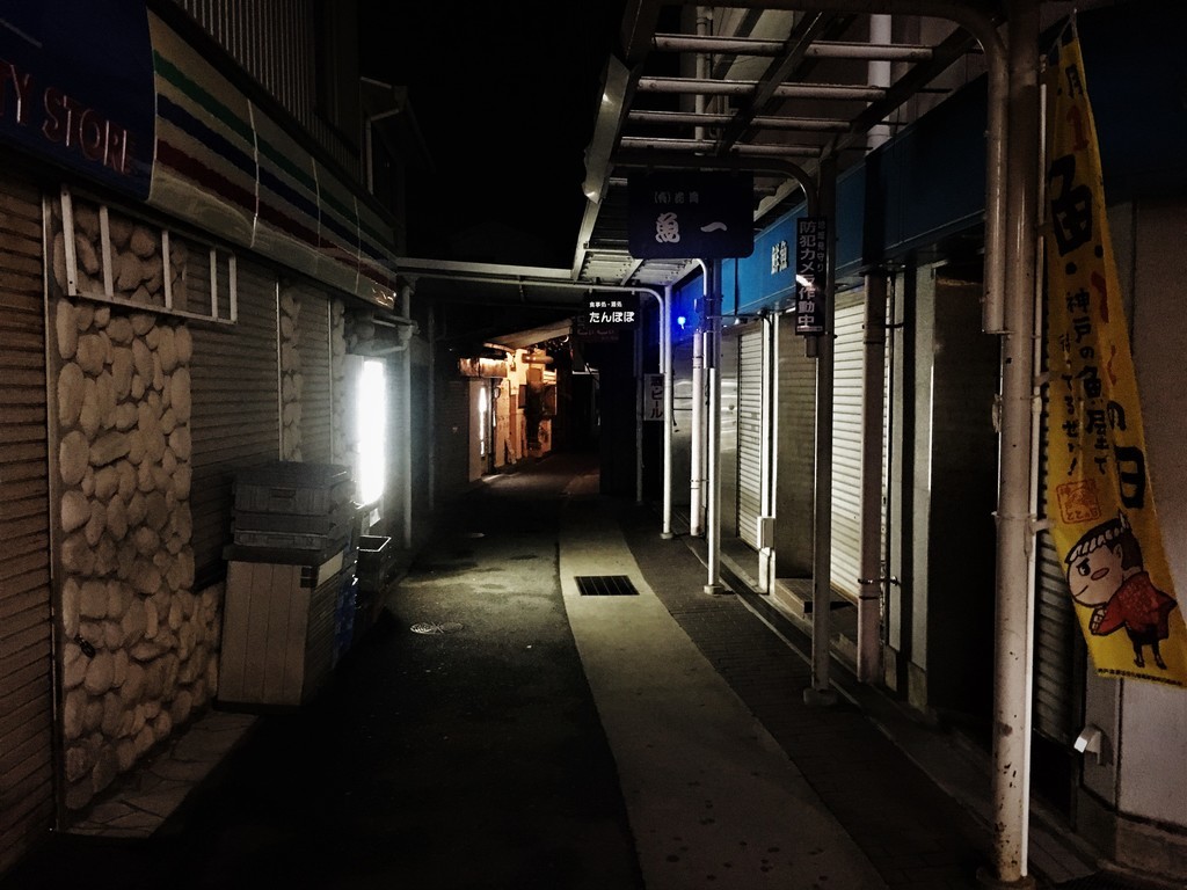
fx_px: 994
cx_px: 594
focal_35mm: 29
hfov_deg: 61.7
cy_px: 445
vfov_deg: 48.2
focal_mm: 4.15
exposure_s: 1/15
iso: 640
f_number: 2.2
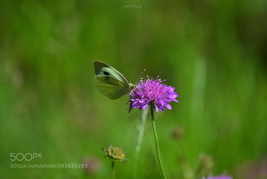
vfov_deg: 6.9
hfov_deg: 10.3
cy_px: 90
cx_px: 134
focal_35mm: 200
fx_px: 1484
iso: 100
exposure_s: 1/640
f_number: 5.6
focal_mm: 200
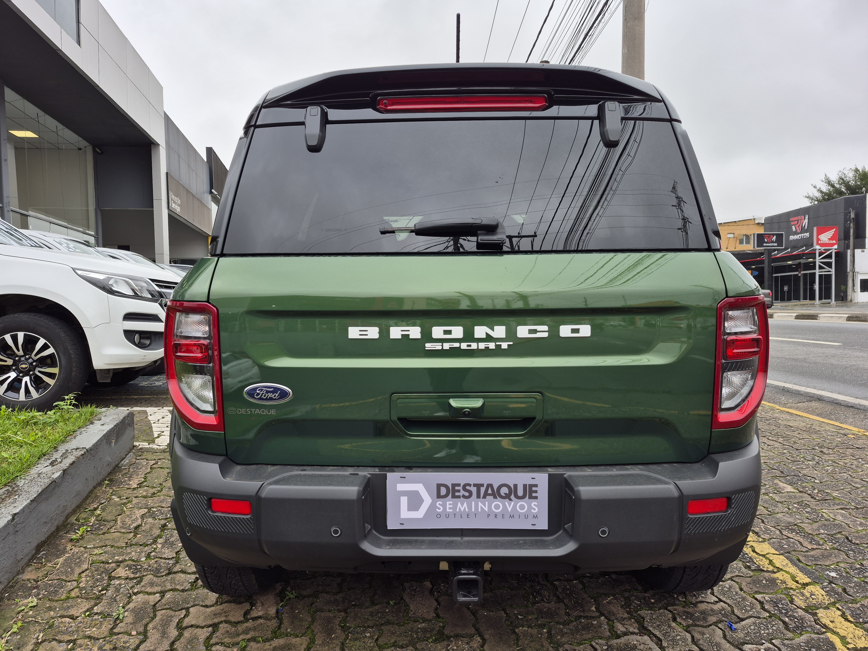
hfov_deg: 73.9
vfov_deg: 58.9
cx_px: 434
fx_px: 577
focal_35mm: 23
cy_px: 326
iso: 25
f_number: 1.8
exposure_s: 1/322
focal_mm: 5.4
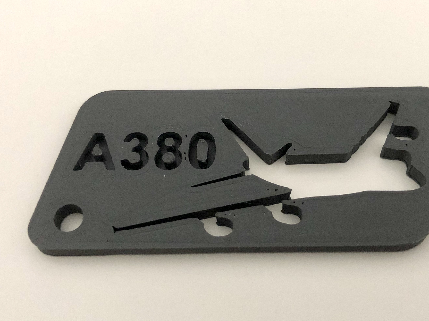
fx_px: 533
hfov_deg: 43.7
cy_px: 159
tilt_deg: -60.8
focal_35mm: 43
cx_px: 250
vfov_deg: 33.6
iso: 100
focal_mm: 4
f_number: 1.8
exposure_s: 1/15
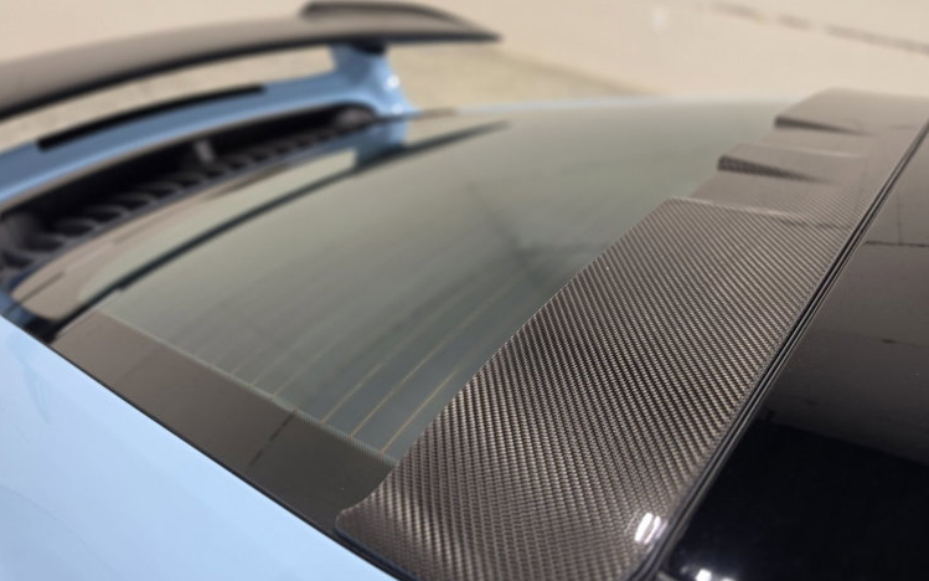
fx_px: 633
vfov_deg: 49.2
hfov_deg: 72.5
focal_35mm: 25
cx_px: 473
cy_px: 274
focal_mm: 6.5
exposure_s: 1/120
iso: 100
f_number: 1.4
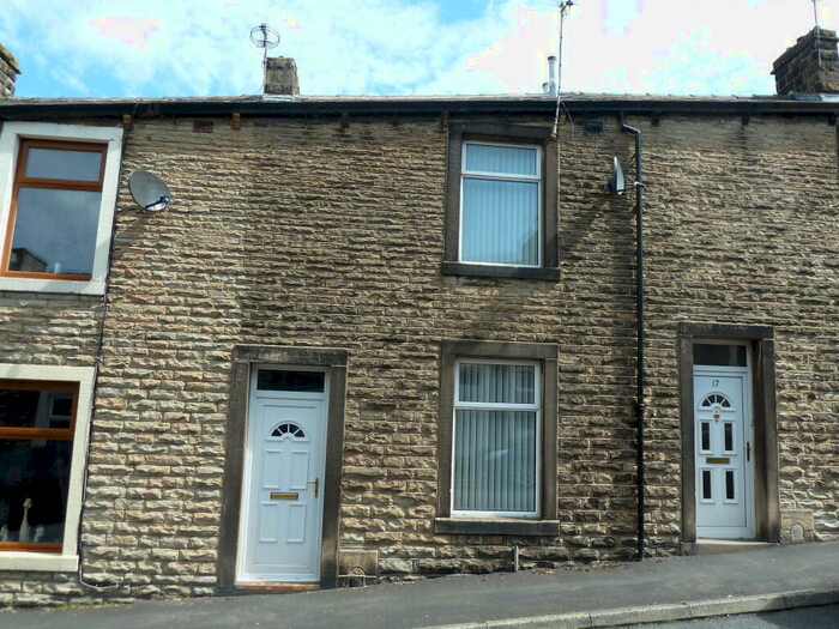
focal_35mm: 29
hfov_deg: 61.7
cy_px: 314
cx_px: 420
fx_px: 703
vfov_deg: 48.2
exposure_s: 1/320
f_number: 4
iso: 80
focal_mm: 4.7
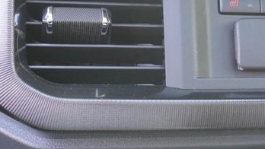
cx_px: 168
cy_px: 84
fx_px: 520
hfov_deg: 28.5
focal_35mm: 74
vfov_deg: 16.3
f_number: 4
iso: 1000
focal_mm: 16
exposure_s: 1/60
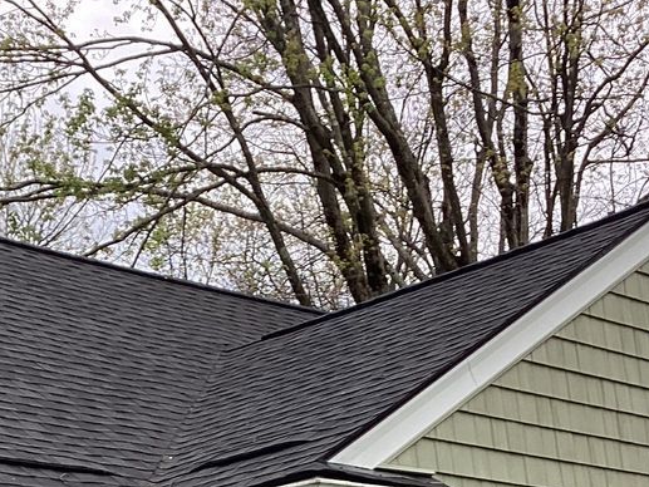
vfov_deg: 15.4
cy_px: 696
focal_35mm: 90
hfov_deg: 21.8
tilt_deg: +3.9
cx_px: 299
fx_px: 1688
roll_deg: +3.7
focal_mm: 3.3
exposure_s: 1/120
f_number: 2.4
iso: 32
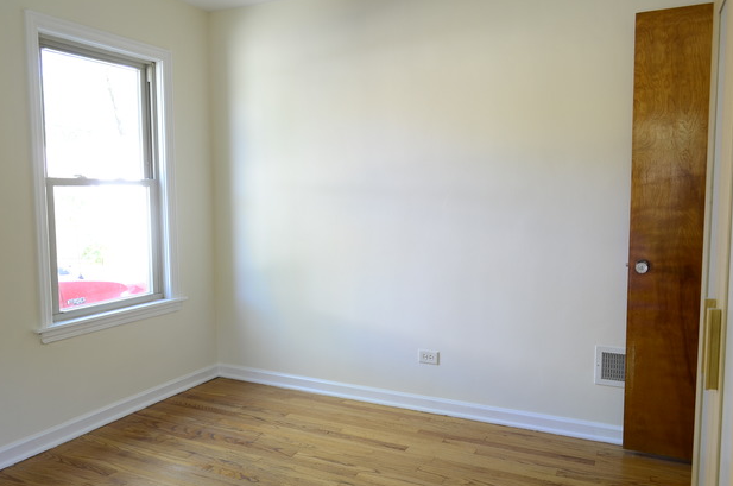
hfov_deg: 65.6
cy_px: 239
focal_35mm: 28
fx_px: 569
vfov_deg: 46.2
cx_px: 366
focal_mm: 18
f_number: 8
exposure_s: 1/5
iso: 200
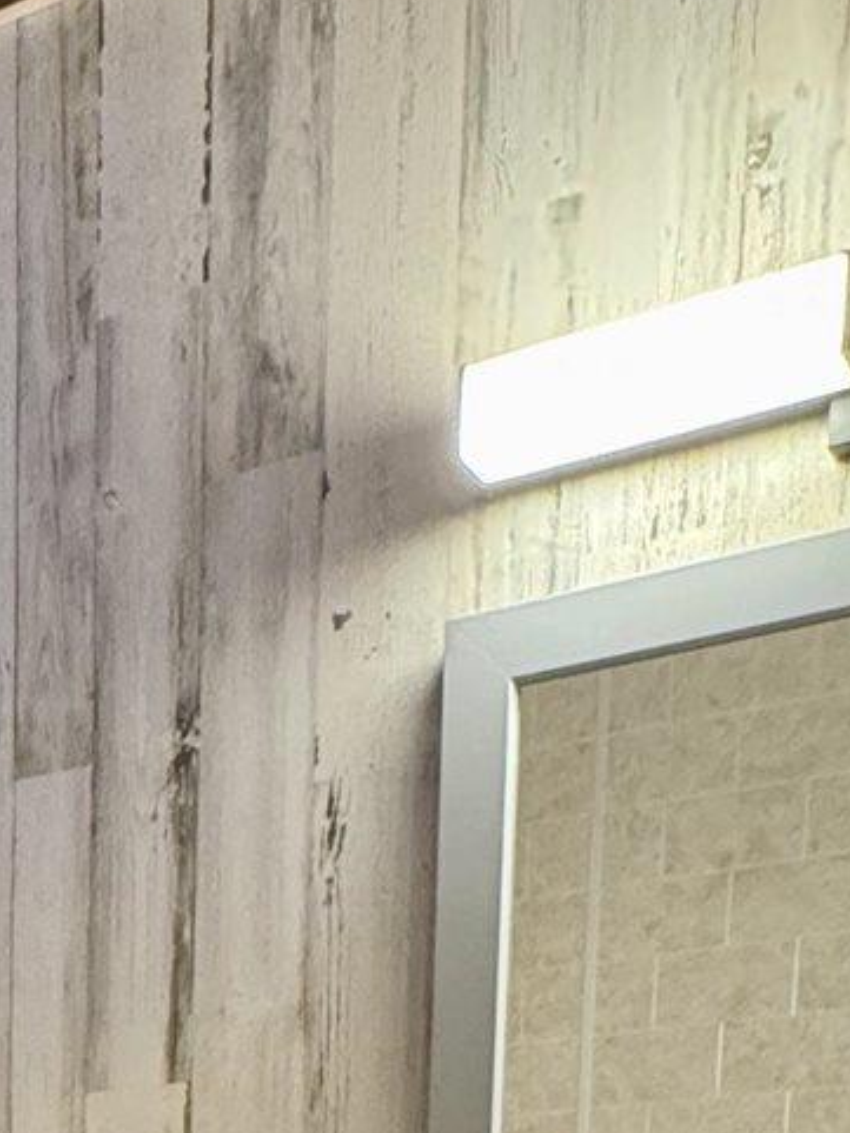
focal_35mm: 67
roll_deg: +1.0
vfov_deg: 22.4
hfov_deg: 20.0
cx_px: -271
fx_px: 2193
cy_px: 1809
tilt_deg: -9.9
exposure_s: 1/60
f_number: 2.2
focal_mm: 2.22
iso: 400
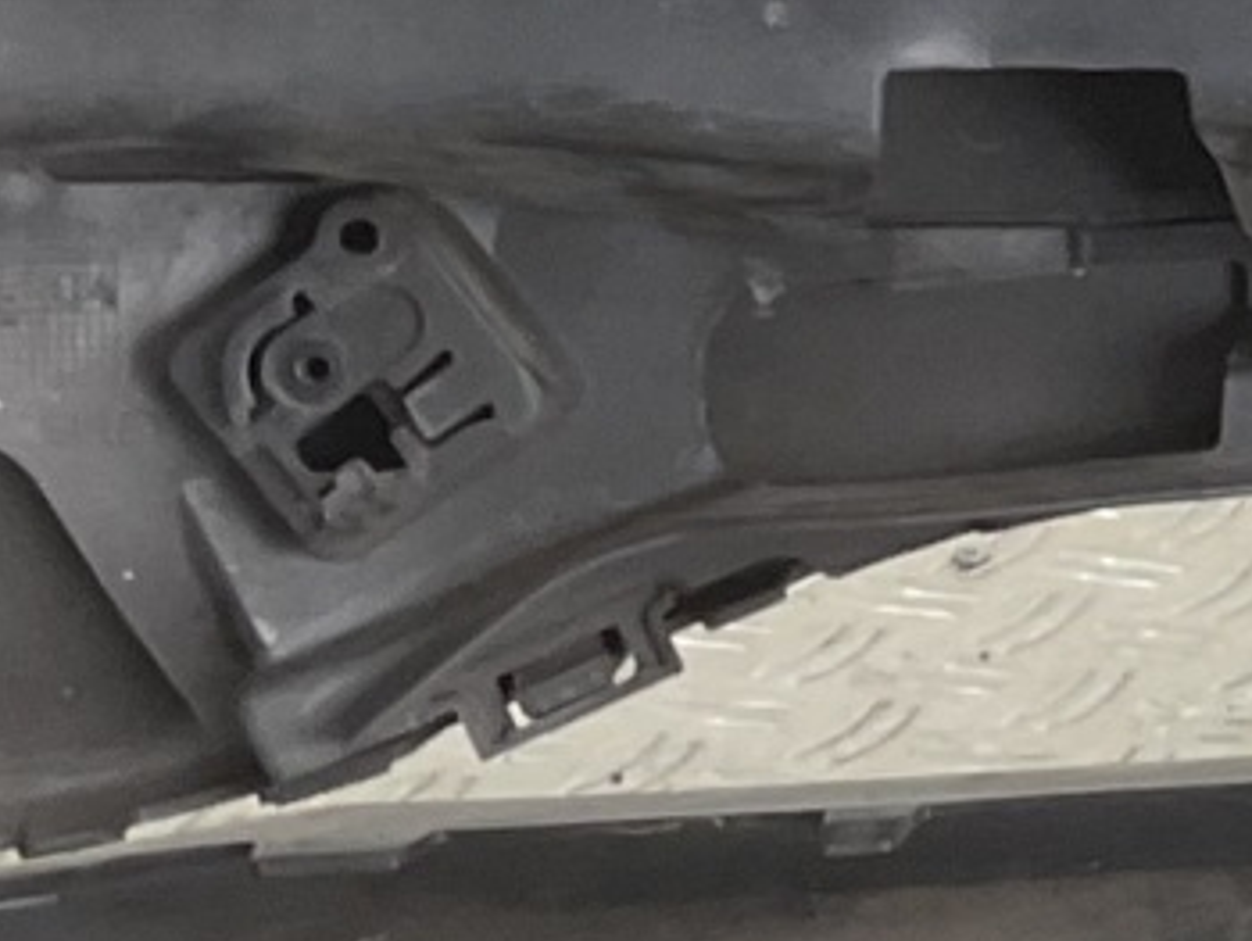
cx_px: 2318
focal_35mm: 167
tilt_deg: -21.5
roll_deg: +0.0
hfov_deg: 11.0
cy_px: 258
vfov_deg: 8.9
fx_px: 6044
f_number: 1.8
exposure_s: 1/100
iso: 20
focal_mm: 3
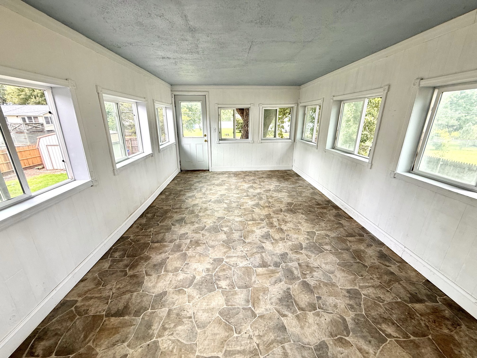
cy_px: 179
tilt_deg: -16.6
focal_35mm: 14
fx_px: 193
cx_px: 238
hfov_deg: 102.1
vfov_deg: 85.7
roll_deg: +0.0
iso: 100
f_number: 2.2
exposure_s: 1/120
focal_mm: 2.22
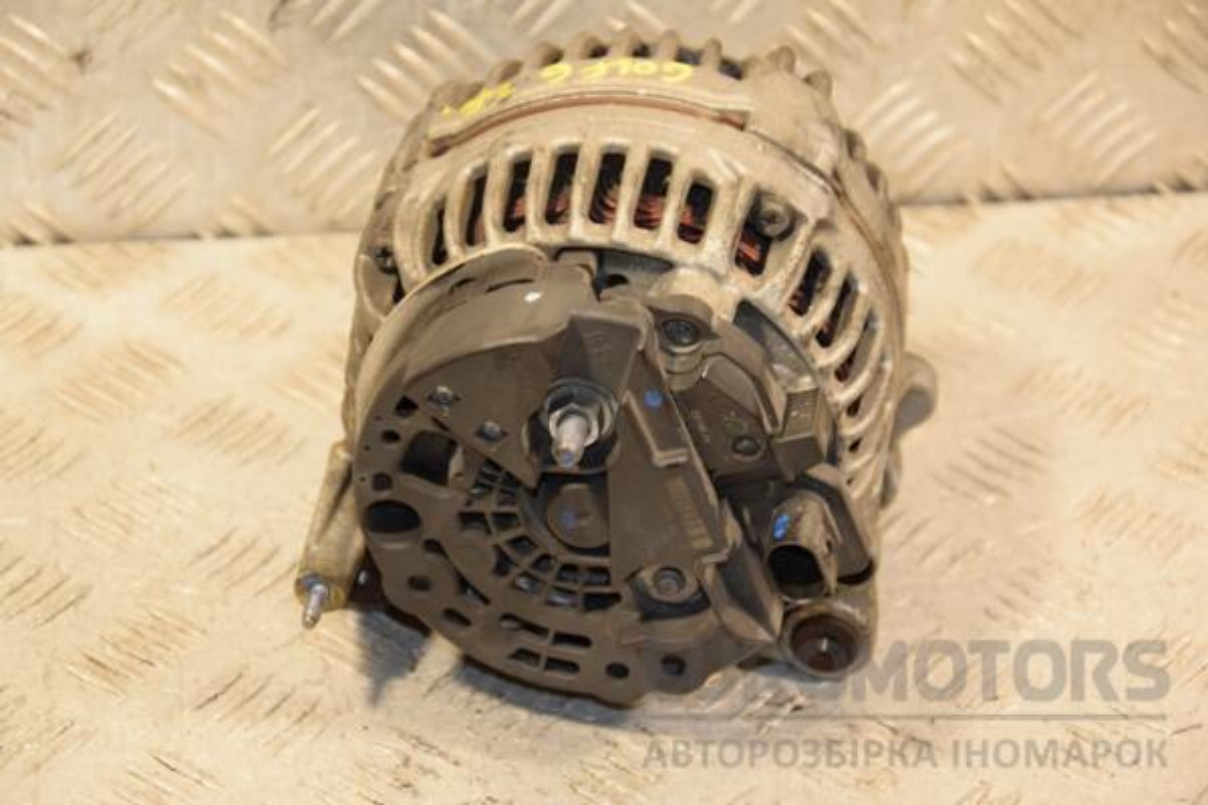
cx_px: 604
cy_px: 402
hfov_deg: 17.1
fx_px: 4026
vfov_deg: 11.4
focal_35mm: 120
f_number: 5.3
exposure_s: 1/80
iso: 800
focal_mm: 80
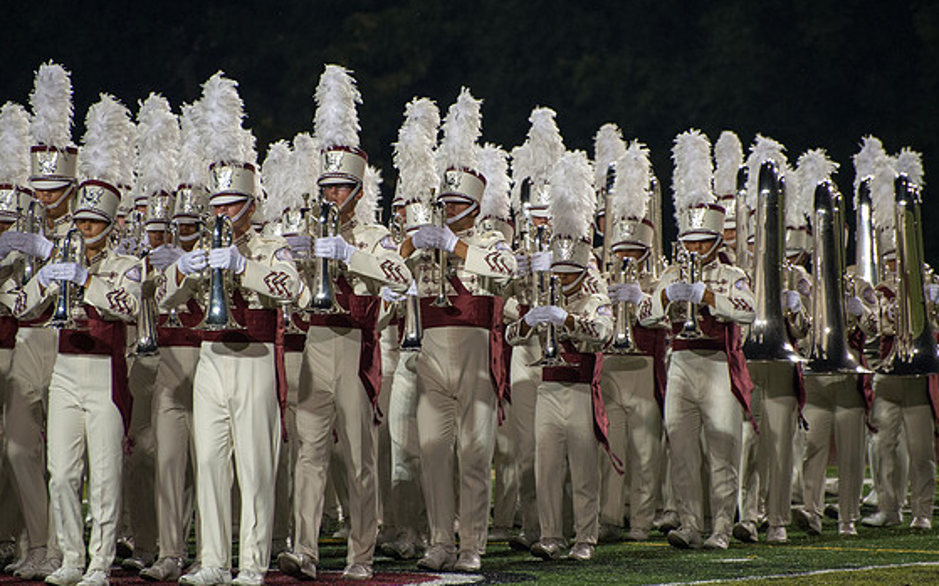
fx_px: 8161
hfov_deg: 6.6
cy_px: 285
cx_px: 480
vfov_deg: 4.1
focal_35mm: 319
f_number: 5.6
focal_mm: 270
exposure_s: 1/200
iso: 2800
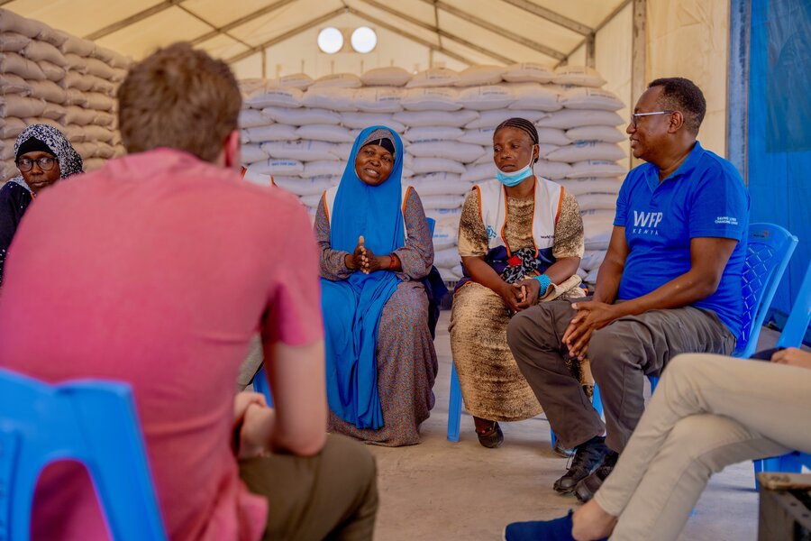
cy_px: 270
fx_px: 1023
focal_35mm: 45
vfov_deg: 29.6
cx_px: 406
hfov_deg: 43.3
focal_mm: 45.4
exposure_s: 1/640
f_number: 2.8
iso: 800
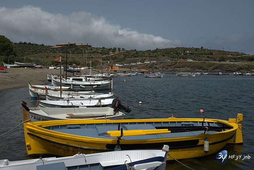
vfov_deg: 37.9
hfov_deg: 54.4
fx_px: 247
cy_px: 85
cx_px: 127
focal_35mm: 35
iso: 400
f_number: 13
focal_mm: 35
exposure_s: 1/640
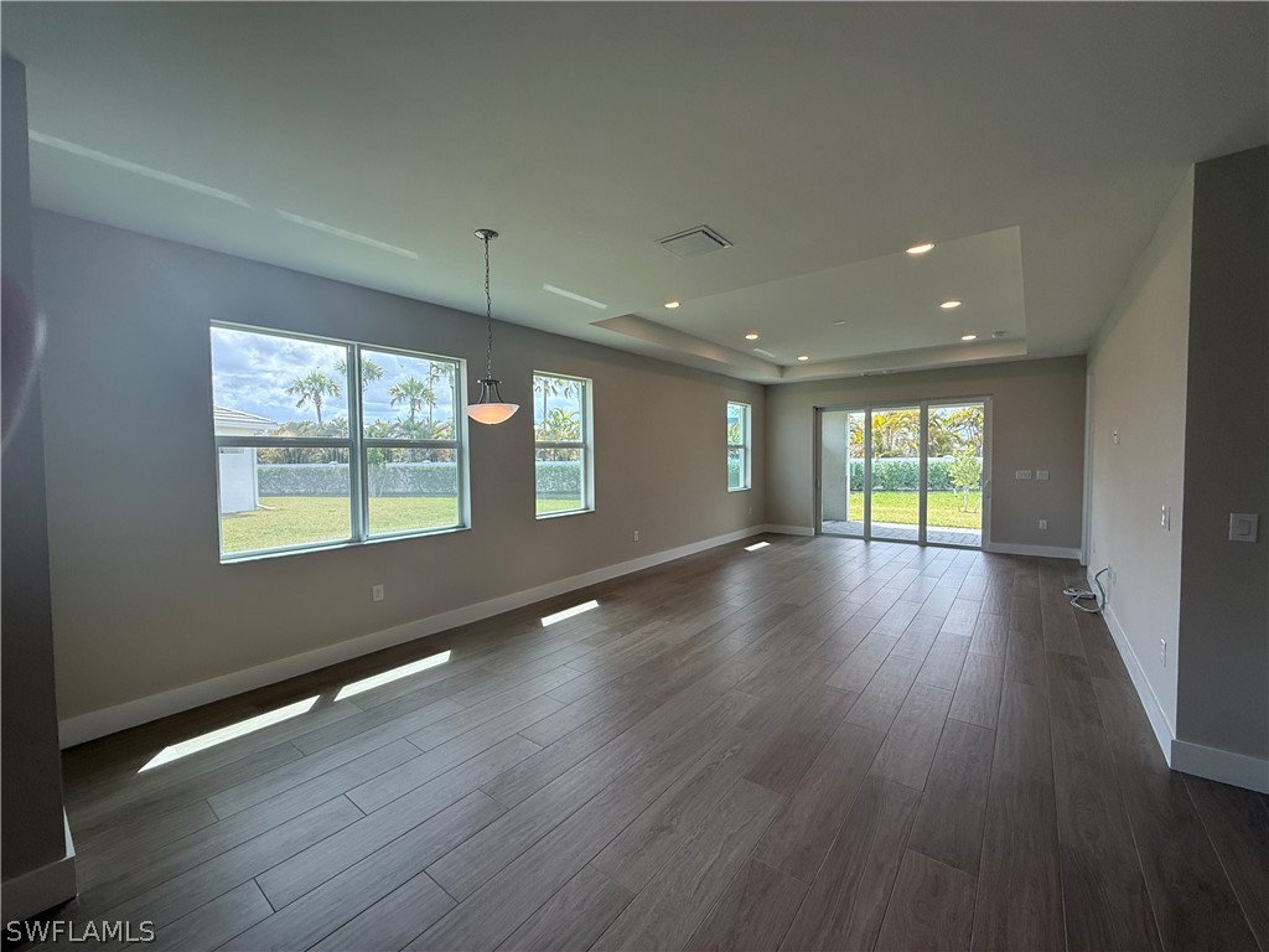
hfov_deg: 102.1
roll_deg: +1.3
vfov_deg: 85.7
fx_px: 513
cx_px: 634
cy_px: 476
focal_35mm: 14
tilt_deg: -2.5
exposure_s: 1/252
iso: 64
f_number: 2.2
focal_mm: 2.22
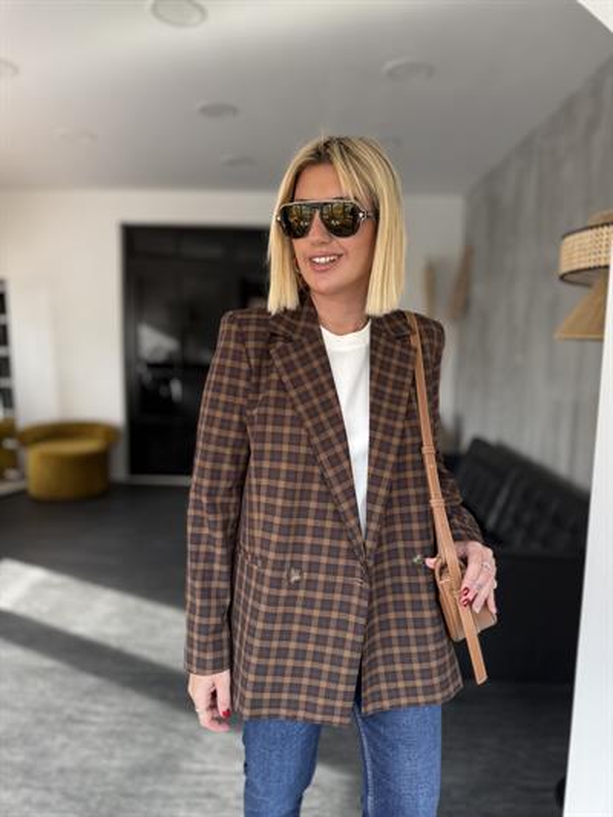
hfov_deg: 56.8
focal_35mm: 24
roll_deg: -2.1
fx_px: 566
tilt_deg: -6.3
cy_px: 408
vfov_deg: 71.6
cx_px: 306
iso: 200
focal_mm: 6.76
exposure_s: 1/121
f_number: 1.78
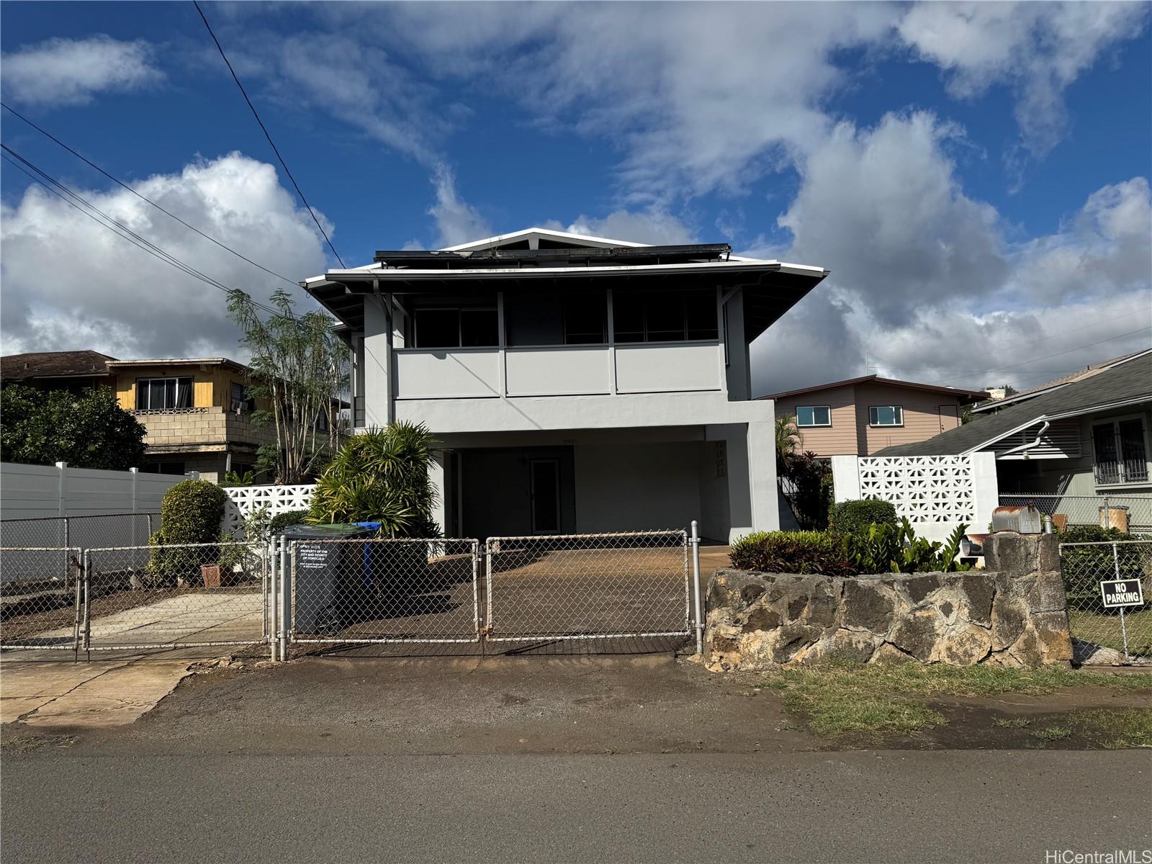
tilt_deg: +4.4
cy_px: 432
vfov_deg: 56.8
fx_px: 799
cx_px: 576
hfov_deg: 71.6
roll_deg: +1.9
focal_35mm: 24
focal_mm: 6.76
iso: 80
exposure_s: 1/7092
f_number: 1.78
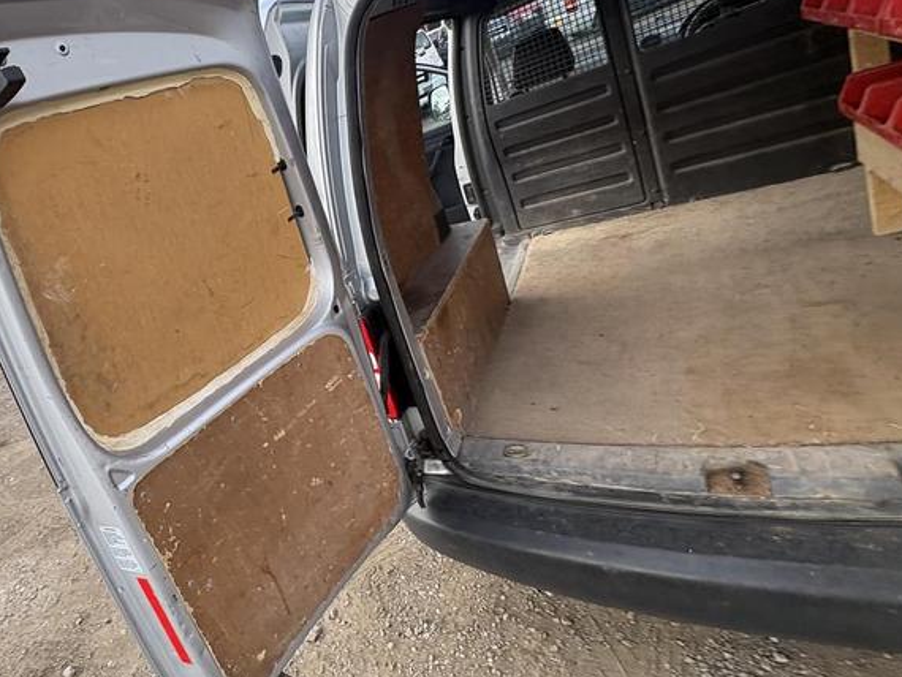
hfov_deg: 71.8
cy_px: 304
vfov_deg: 61.0
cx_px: 239
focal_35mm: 22
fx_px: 574
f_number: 2.2
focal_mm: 2.22
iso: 64
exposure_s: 1/390
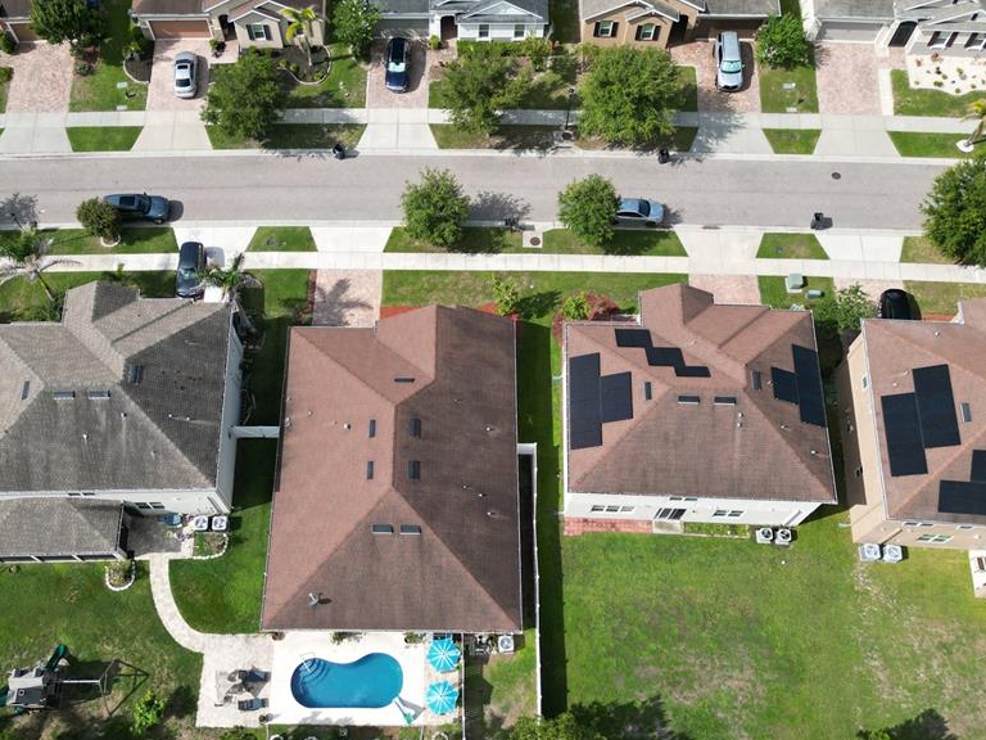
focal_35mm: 32
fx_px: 911
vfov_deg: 44.0
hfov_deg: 56.7
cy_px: 430
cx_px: 440
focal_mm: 6.72
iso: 150
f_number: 1.7
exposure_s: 1/3000
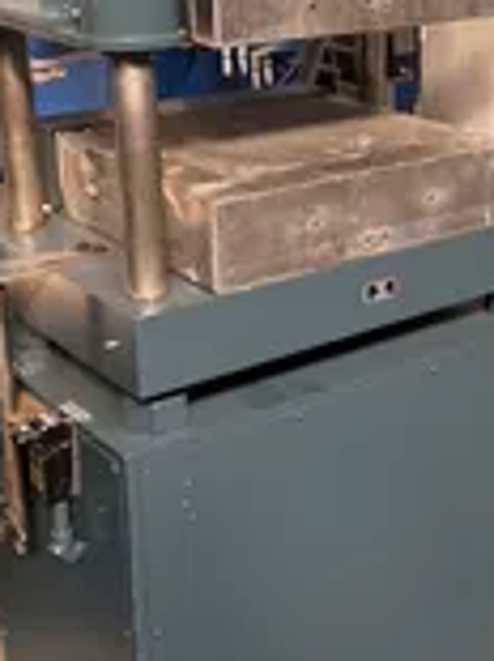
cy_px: 222
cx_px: 464
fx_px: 1277
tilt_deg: -17.2
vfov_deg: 28.8
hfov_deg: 21.3
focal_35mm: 67
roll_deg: -0.1
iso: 64
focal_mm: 5.7
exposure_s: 1/121
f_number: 1.5
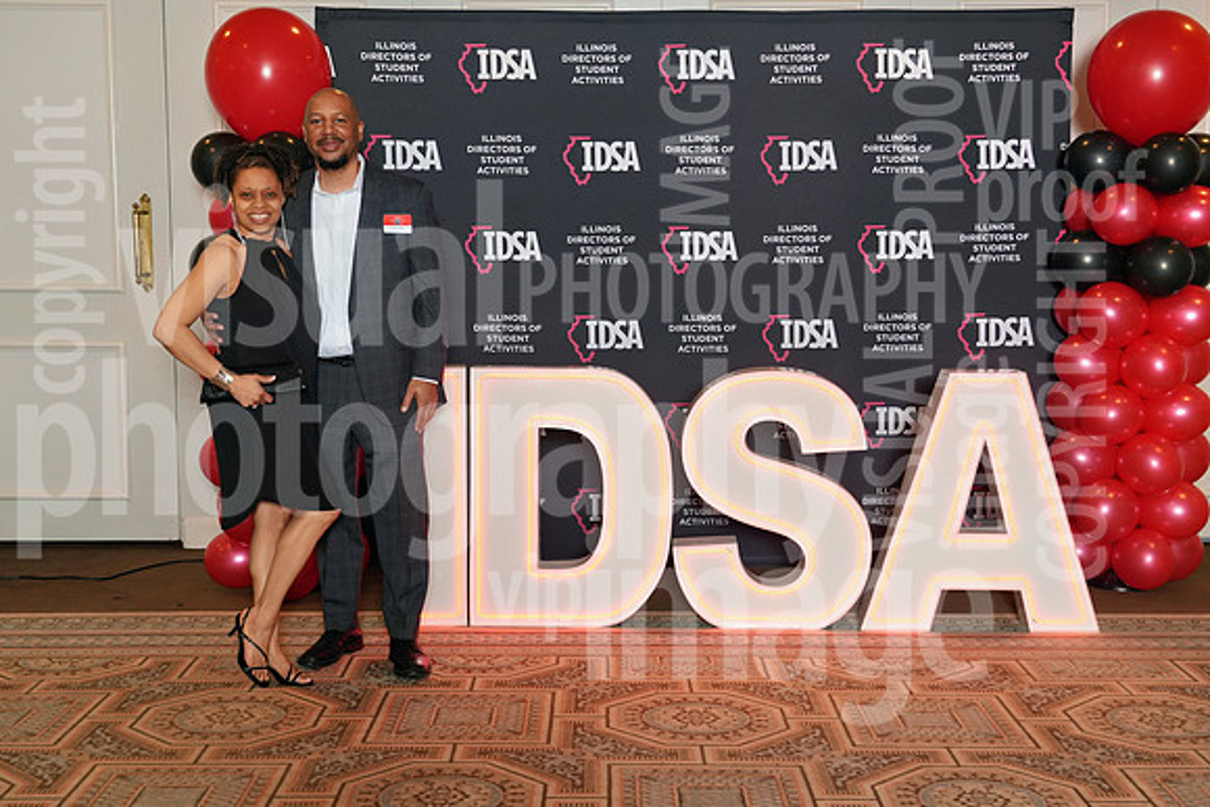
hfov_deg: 40.0
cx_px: 605
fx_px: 1664
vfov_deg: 27.3
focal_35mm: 50
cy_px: 404
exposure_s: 1/80
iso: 1000
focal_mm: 33
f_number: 7.1
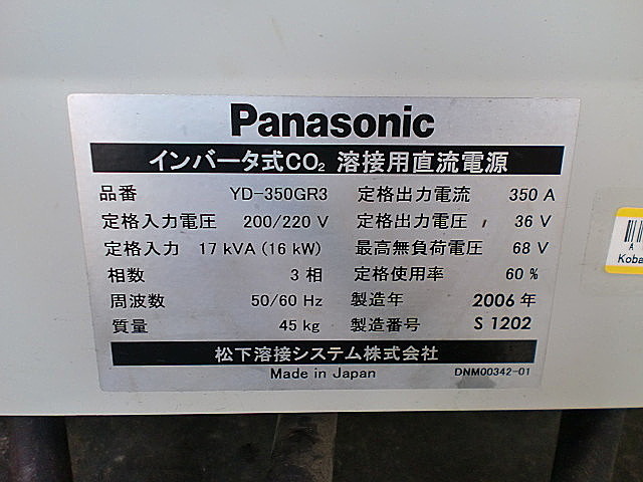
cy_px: 241
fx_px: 650
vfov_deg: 40.7
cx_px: 322
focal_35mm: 35
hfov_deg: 52.6
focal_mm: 6.3
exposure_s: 1/60
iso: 160
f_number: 3.1
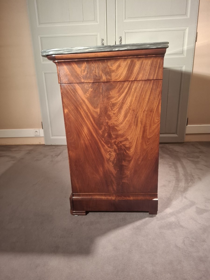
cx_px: 105
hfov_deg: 58.9
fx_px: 186
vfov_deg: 73.9
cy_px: 140
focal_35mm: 23
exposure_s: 1/25
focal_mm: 5.54
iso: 400
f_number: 1.8
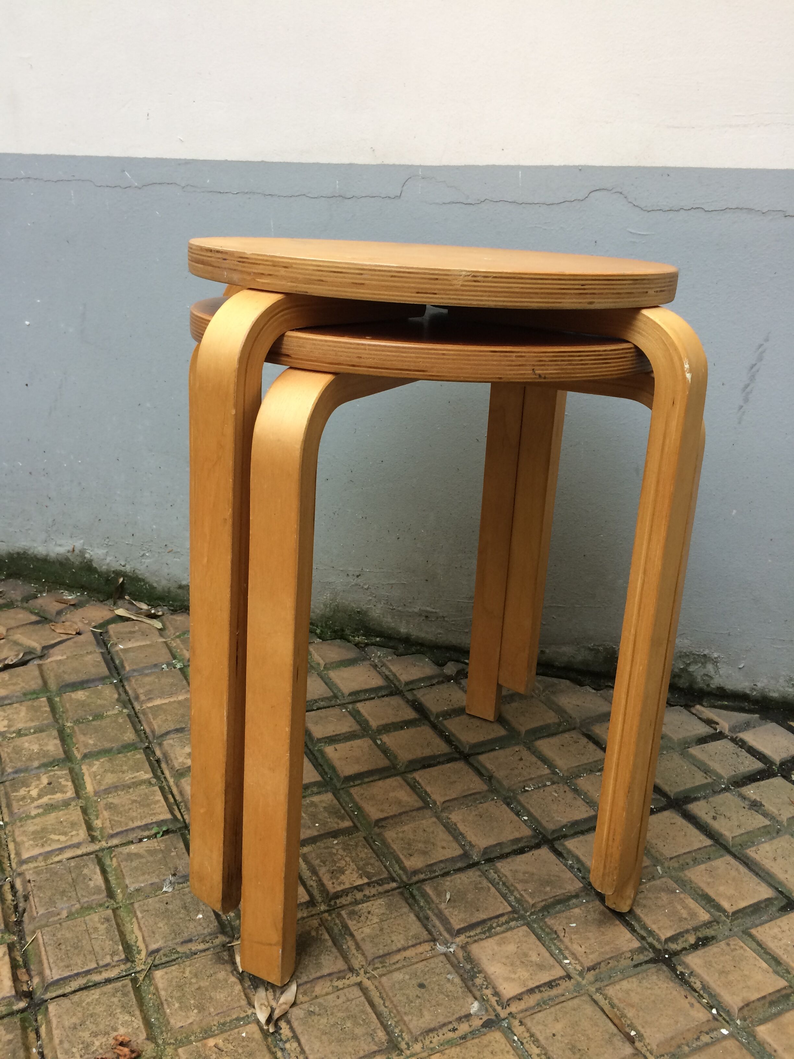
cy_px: 530
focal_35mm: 29
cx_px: 397
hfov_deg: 48.2
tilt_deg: -21.3
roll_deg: -2.4
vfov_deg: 61.7
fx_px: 887
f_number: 2.2
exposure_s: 1/33
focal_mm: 4.15
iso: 40
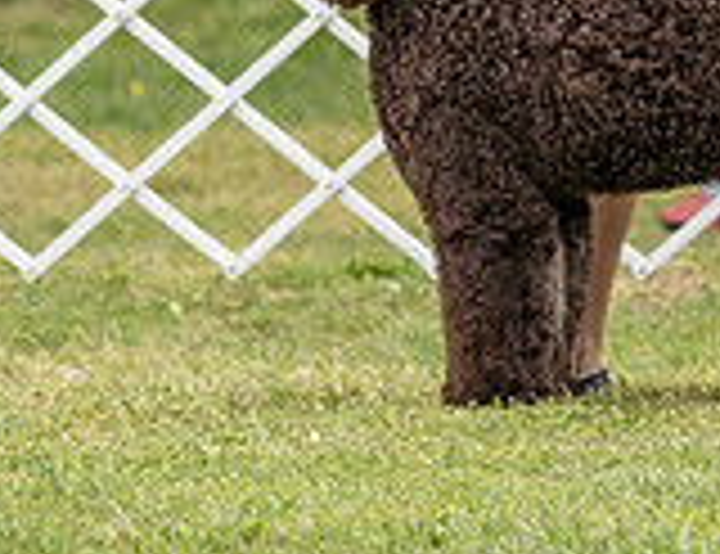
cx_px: 711
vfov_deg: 2.3
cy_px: -50
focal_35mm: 671
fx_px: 14083
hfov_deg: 2.9
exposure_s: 1/1000
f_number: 4.5
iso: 640
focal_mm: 162
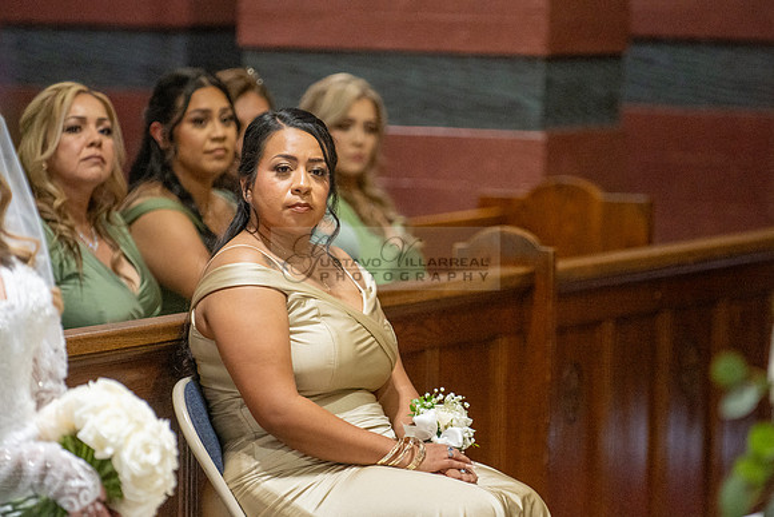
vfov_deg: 5.3
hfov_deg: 7.9
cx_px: 391
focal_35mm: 260
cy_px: 262
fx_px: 5587
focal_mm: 200
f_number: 2.8
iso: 3200
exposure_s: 1/320
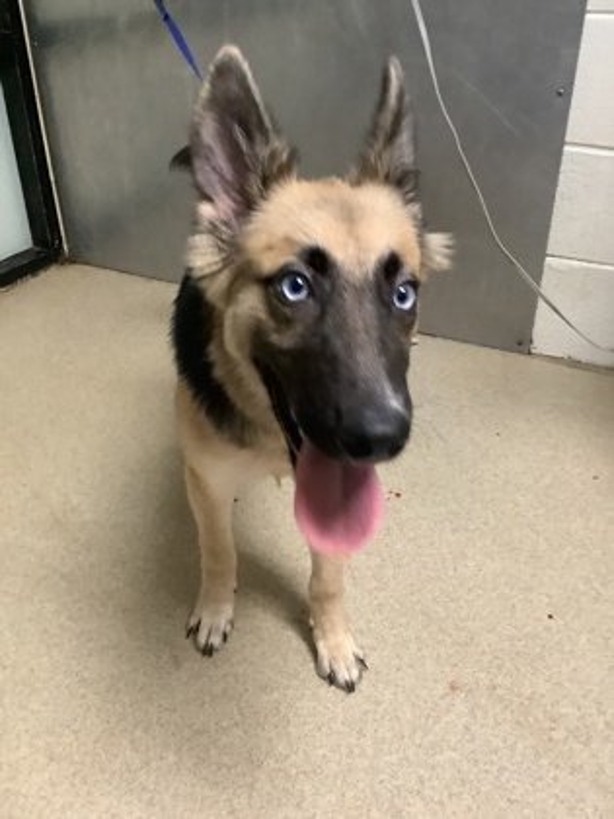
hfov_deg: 45.4
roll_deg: +2.5
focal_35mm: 31
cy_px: 410
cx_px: 307
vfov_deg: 58.4
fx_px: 733
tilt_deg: -32.4
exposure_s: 1/30
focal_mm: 3.3
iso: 400
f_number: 2.4
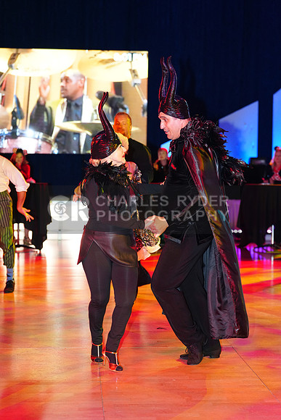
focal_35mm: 70
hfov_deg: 19.5
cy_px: 210
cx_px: 140
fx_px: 819
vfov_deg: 28.8
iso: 2000
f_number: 3.2
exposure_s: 1/200
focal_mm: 70
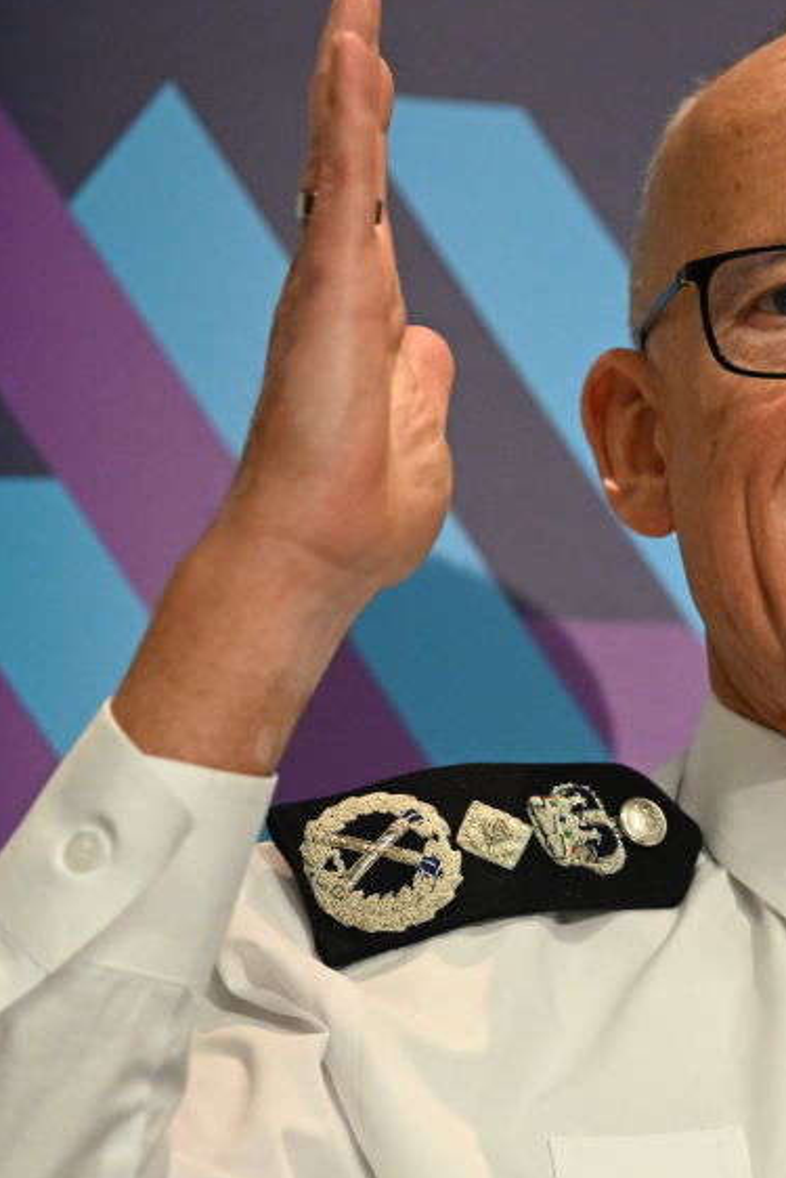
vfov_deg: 9.6
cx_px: 1069
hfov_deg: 6.3
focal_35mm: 215
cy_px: 590
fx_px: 7036
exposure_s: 1/320
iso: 2500
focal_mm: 79
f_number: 2.8
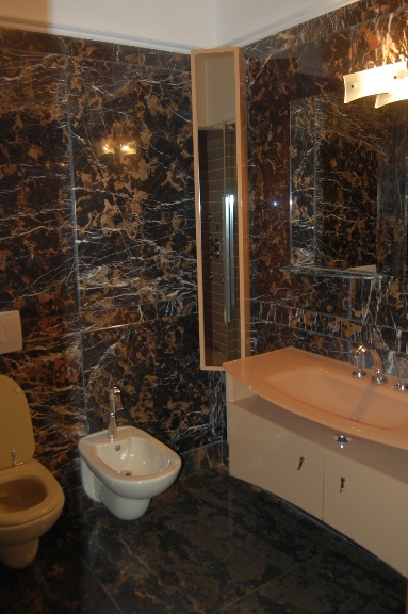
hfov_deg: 43.5
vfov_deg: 62.0
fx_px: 511
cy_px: 295
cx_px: 202
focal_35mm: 30
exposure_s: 1/60
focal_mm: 18
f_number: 3.5
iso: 400
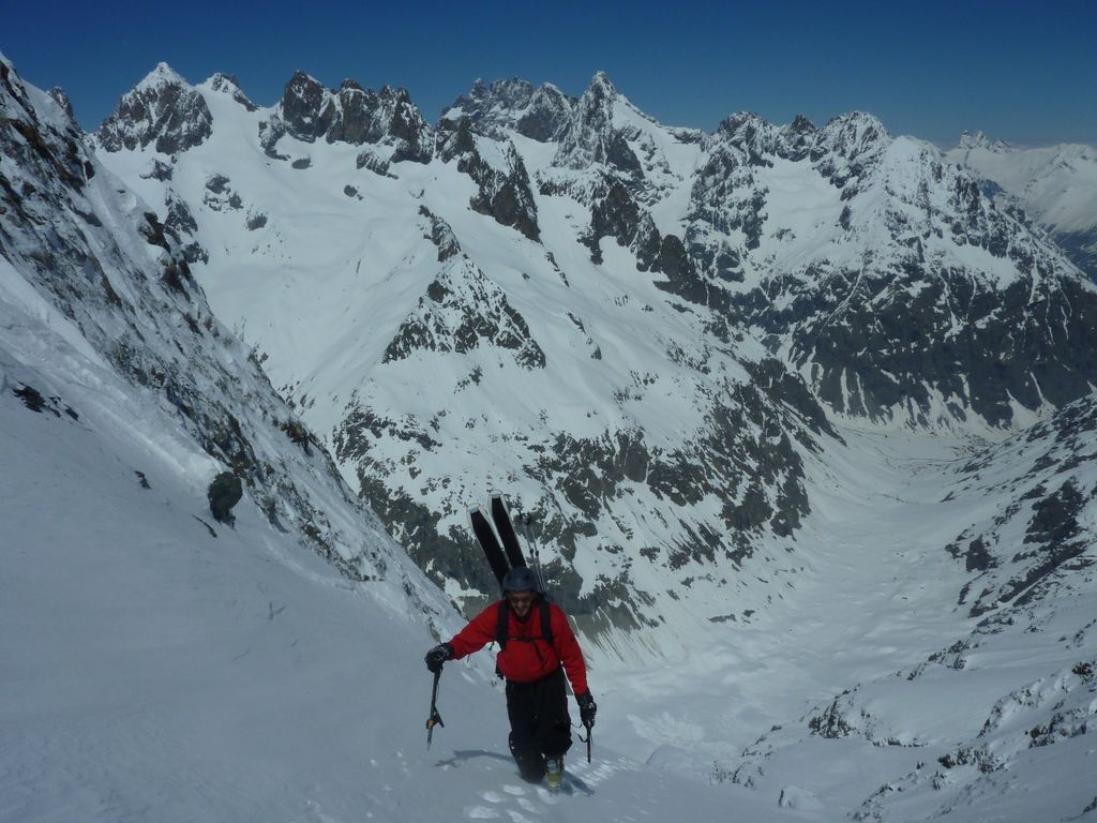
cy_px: 412
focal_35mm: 25
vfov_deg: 54.9
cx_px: 548
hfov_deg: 69.4
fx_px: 792
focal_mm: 4.1
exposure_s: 1/2000
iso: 80
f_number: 6.3
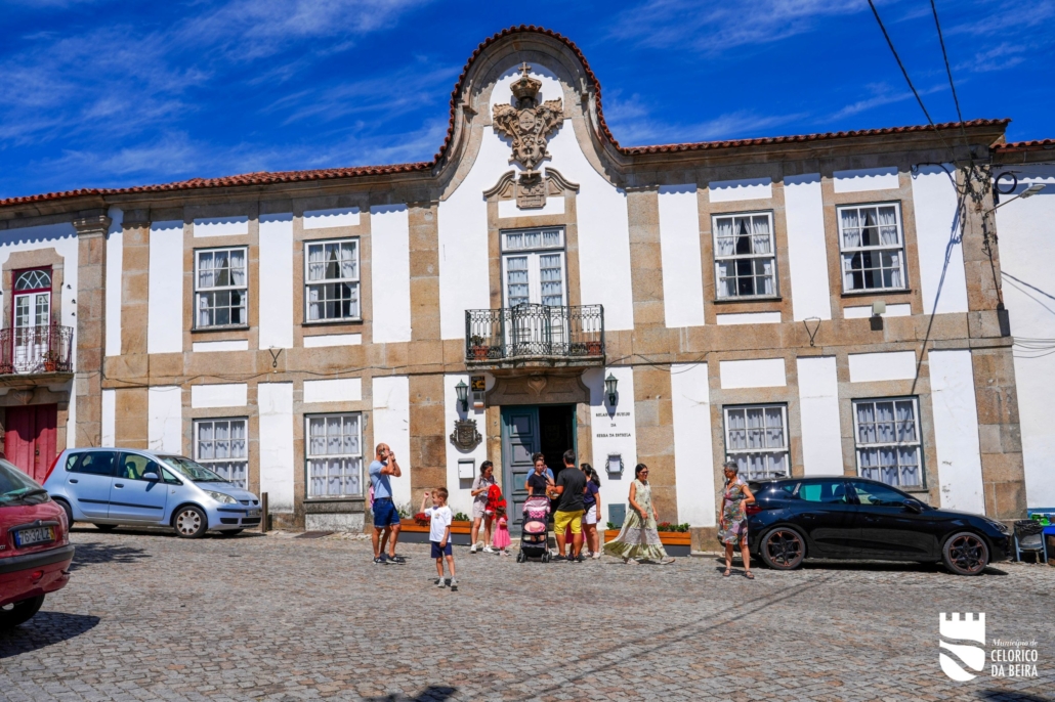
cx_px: 528
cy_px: 351
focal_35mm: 30
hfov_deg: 61.9
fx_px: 879
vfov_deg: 43.6
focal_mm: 30
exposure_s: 1/2000
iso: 100
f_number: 5
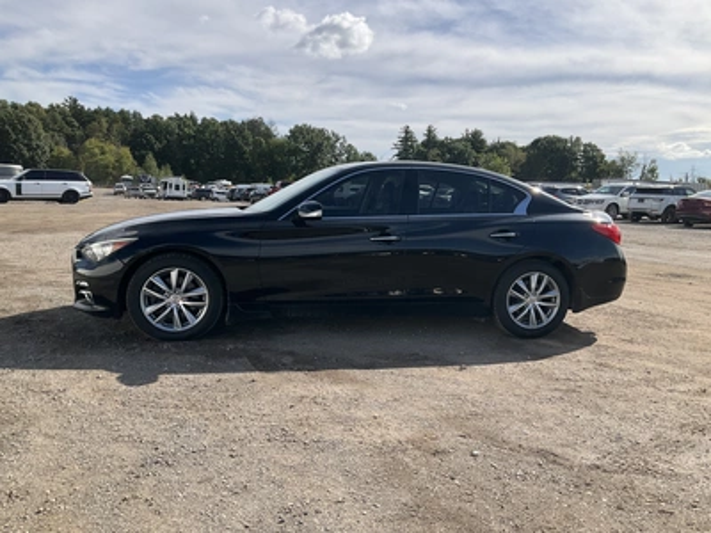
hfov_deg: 61.7
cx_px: 356
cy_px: 266
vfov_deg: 48.2
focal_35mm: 29
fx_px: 596
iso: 25
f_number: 1.8
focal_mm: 3
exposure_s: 1/2141
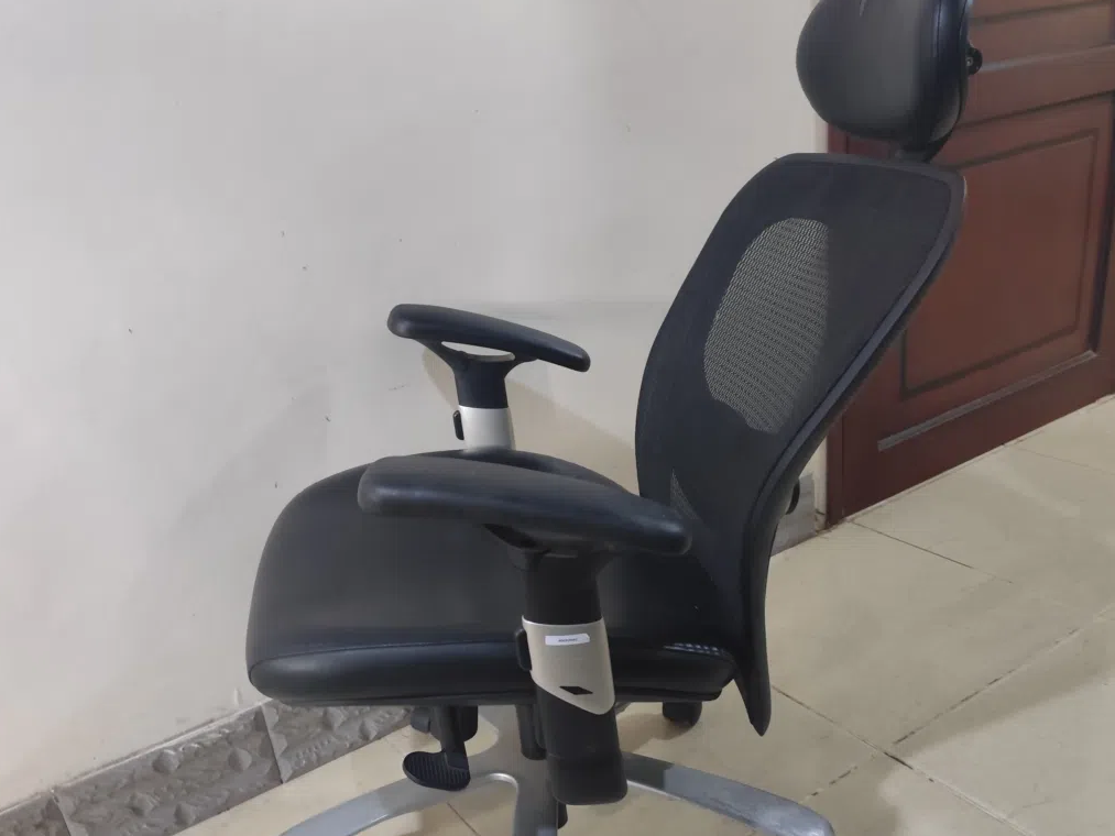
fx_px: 999
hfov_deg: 58.3
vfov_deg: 45.2
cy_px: 509
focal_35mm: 31
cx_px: 560
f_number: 1.65
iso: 2000
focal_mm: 6.14
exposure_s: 1/20
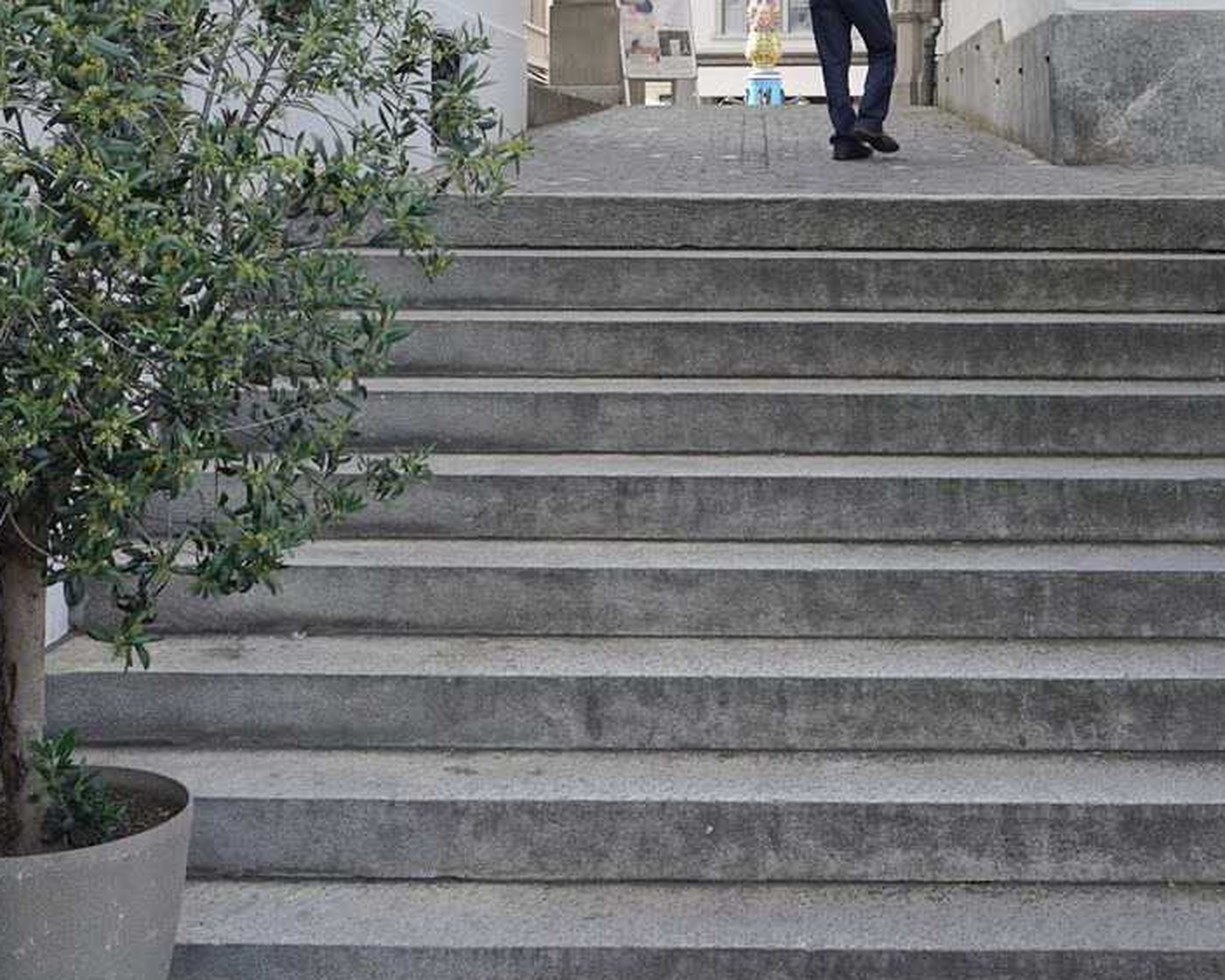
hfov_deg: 29.4
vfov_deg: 23.0
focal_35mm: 64
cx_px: 785
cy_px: 17
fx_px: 2320
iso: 100
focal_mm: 24
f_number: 6.3
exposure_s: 1/100
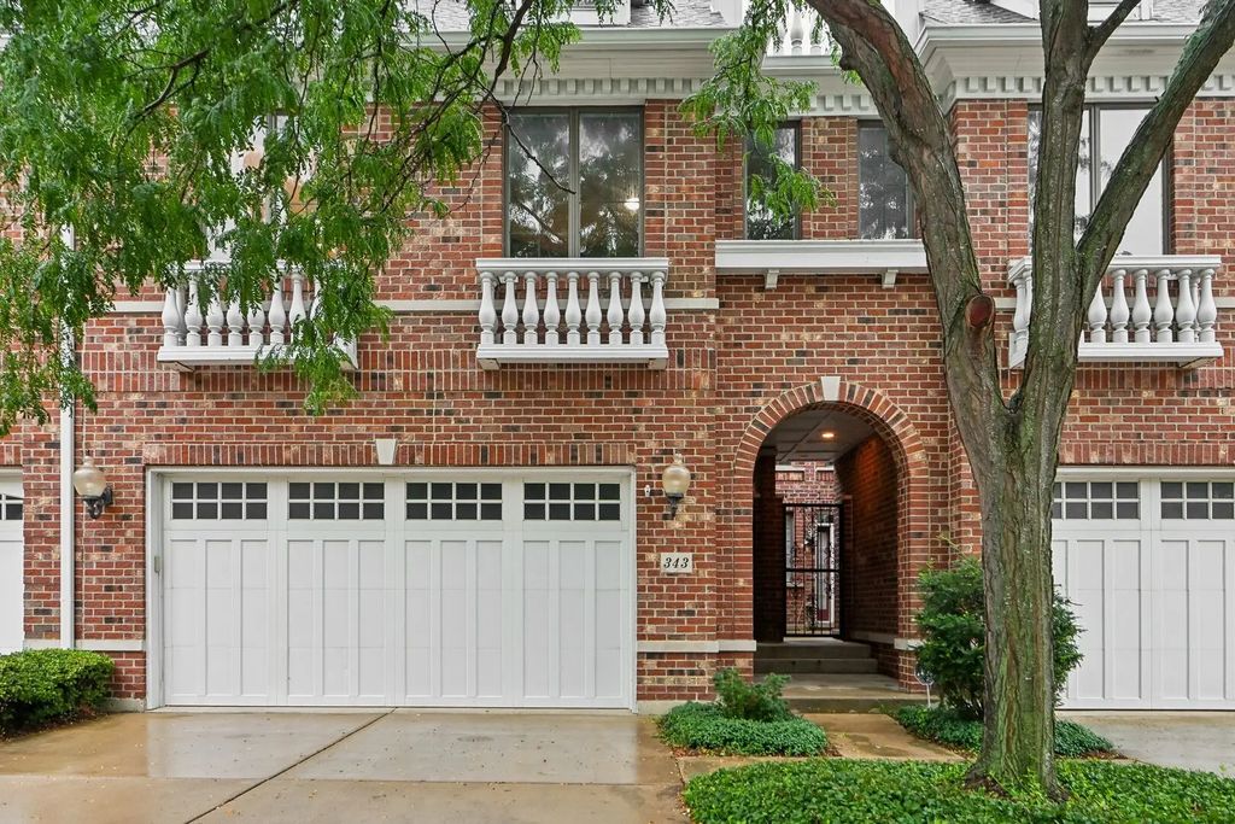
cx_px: 618
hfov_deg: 73.7
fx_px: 823
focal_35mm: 24
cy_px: 412
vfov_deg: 53.1
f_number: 13
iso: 400
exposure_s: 1/1.67
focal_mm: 24
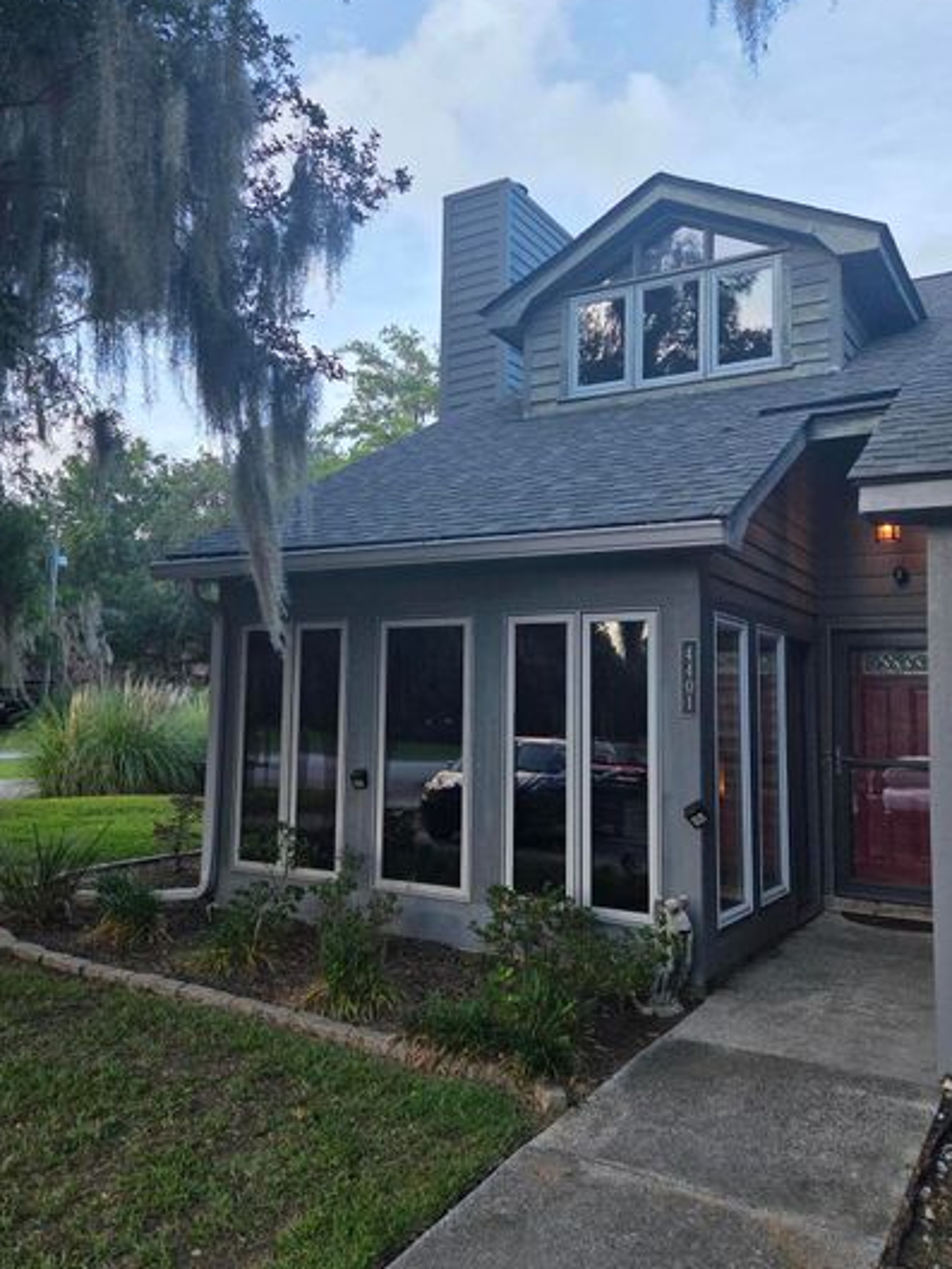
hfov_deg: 48.1
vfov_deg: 61.6
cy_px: 611
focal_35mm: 29
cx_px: 408
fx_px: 1063
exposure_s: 1/180
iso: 64
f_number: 1.8
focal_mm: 5.4
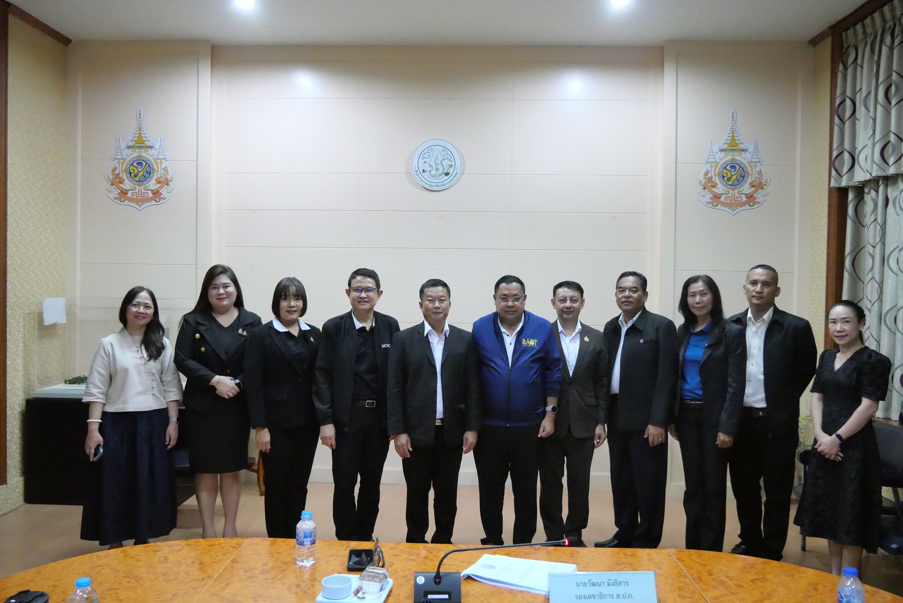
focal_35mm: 29
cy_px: 302
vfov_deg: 45.0
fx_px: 728
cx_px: 452
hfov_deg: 63.6
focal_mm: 14
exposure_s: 1/125
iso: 6400
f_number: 4
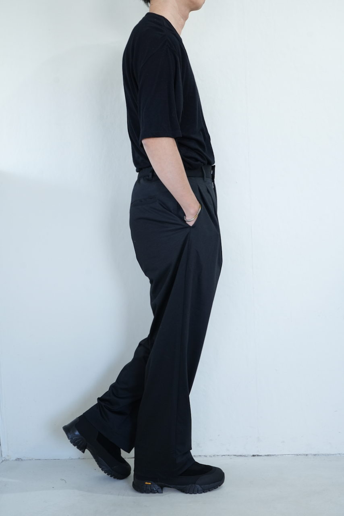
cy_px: 258
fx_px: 673
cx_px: 172
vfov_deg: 41.9
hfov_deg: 28.7
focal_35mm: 47
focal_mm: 47
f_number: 6.3
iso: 1000
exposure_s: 1/50
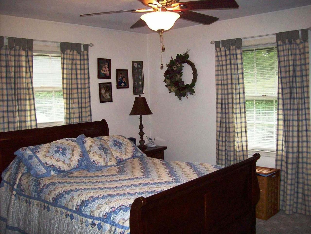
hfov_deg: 51.4
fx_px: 323
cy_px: 117
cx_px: 156
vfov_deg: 39.7
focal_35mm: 36
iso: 140
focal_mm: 6
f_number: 2.7
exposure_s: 1/64
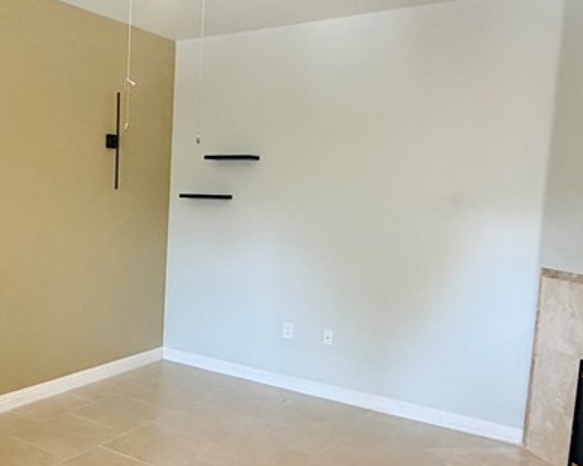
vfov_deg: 41.1
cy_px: 252
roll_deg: -2.1
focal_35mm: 36
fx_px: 621
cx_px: 141
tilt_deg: -6.1
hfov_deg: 48.2
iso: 500
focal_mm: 2.22
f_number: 2.2
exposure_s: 1/60
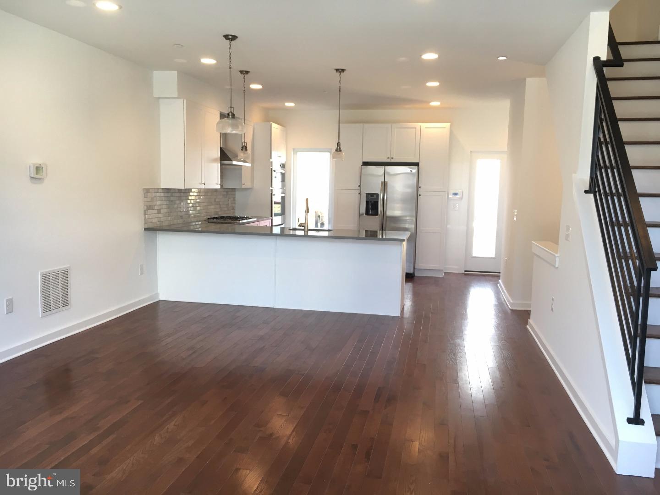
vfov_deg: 48.2
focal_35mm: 29
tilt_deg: -5.6
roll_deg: -0.3
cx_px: 330
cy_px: 248
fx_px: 553
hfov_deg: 61.7
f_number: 2.2
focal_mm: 4.15
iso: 50
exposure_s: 1/30
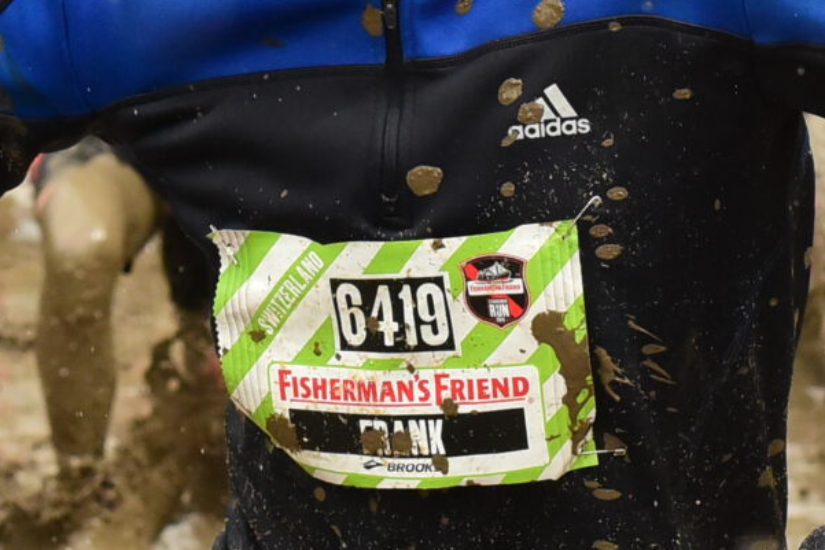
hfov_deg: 9.7
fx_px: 4882
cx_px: 420
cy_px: 256
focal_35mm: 213
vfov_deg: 6.5
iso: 2500
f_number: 6.3
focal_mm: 50
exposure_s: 1/4000
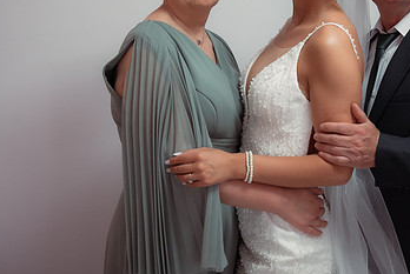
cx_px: 244
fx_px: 650
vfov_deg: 23.6
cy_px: 71
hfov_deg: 34.9
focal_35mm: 57
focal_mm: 30
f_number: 2.8
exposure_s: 1/640
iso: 1250
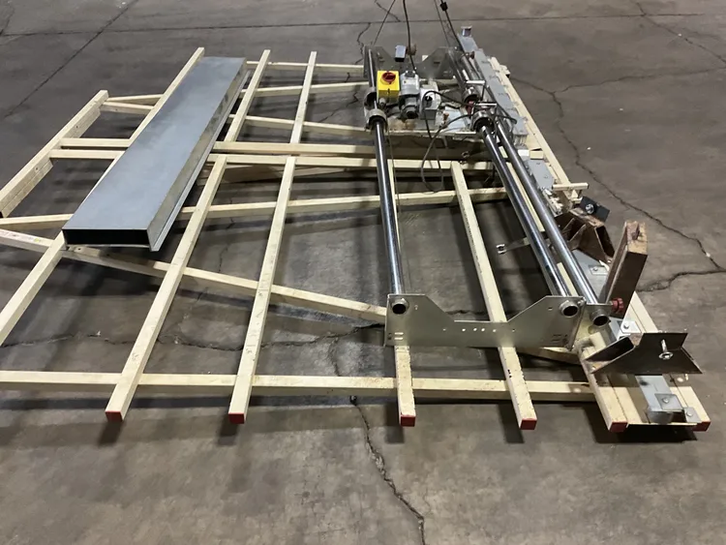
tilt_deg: -35.4
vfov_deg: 48.3
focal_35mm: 29
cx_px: 363
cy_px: 272
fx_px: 608
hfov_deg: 61.6
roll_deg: +1.2
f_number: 1.8
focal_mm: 3
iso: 320
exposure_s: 1/55
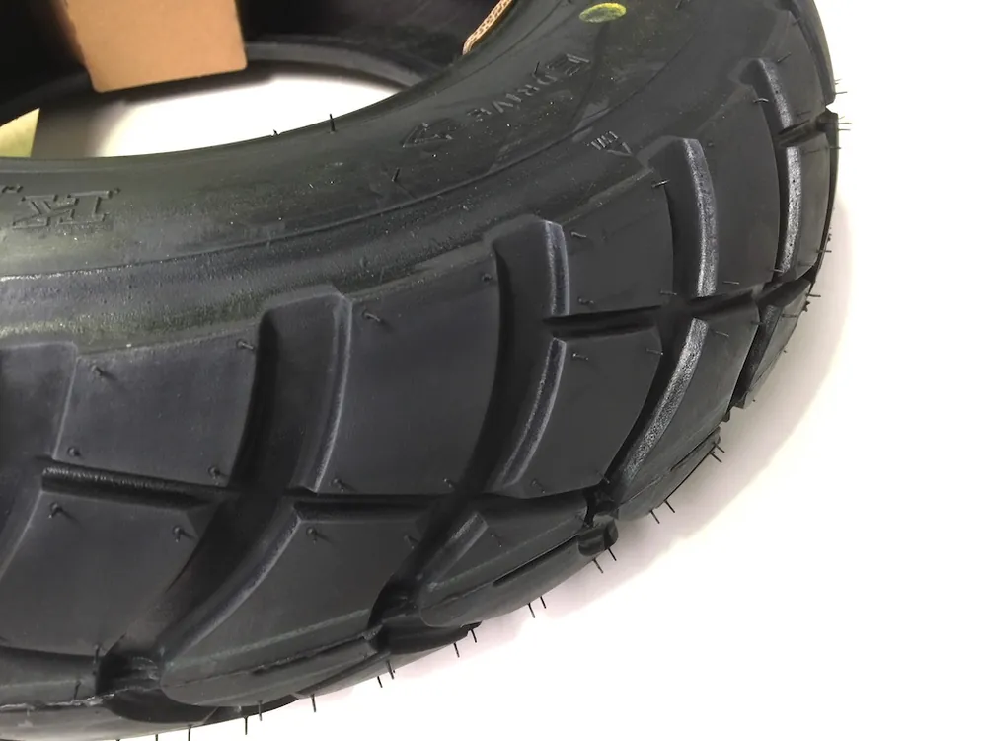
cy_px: 370
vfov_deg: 48.2
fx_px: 827
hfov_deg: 61.7
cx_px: 494
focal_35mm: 29
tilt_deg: -46.8
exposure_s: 1/17
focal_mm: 4.15
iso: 40
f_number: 2.2
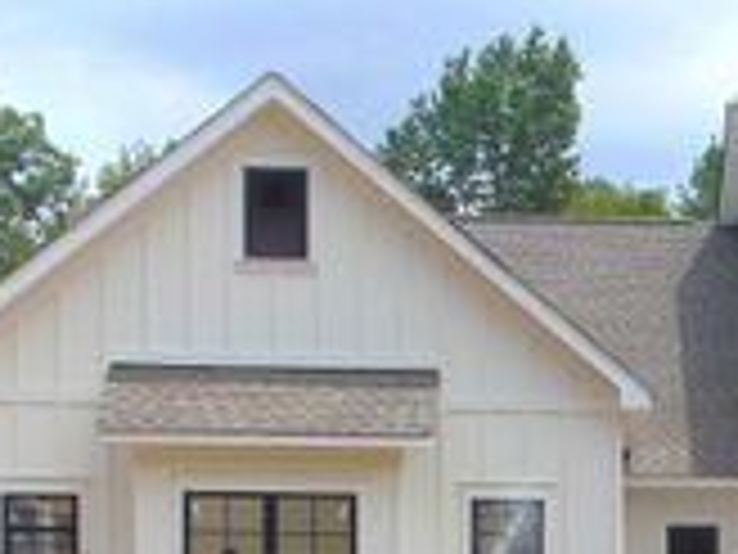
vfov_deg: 12.1
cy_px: 691
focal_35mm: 119
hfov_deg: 15.8
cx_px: 927
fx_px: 2537
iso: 80
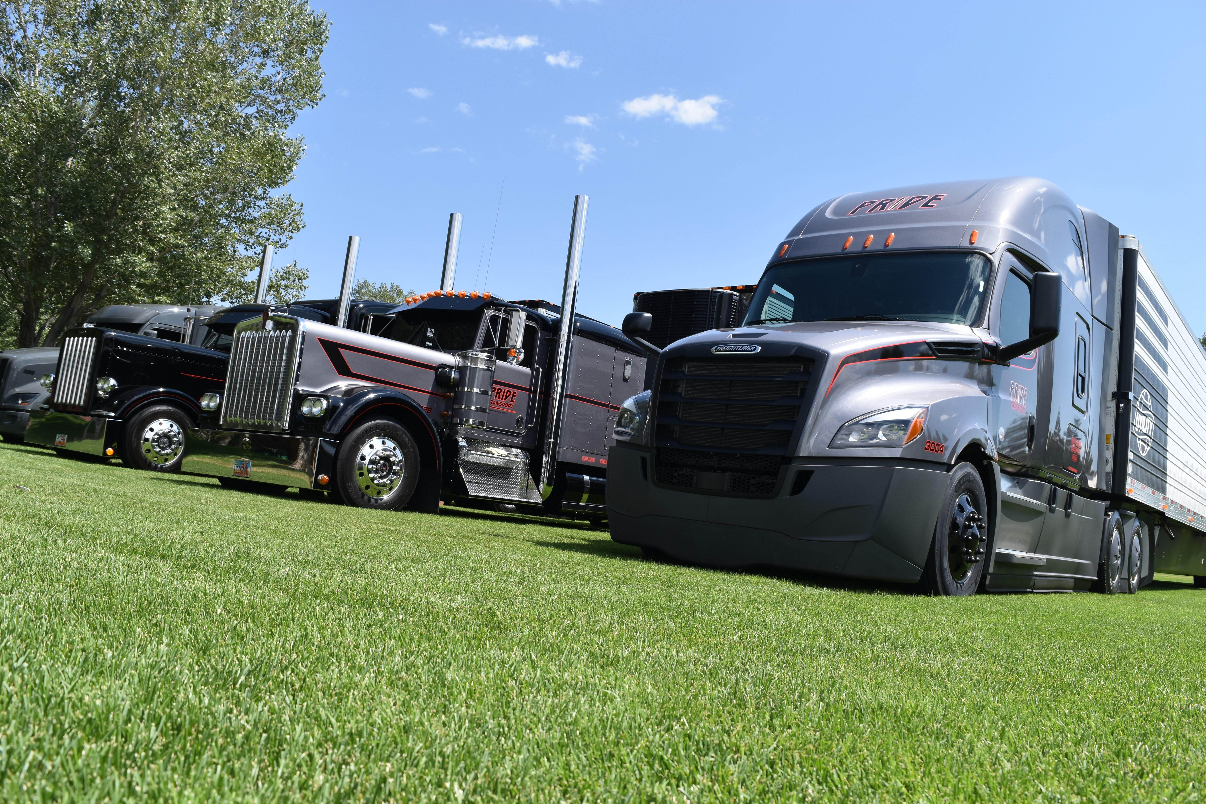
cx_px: 603
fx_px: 904
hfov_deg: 67.4
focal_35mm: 27
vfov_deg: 47.9
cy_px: 402
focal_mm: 18
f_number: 9
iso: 200
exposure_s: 1/320
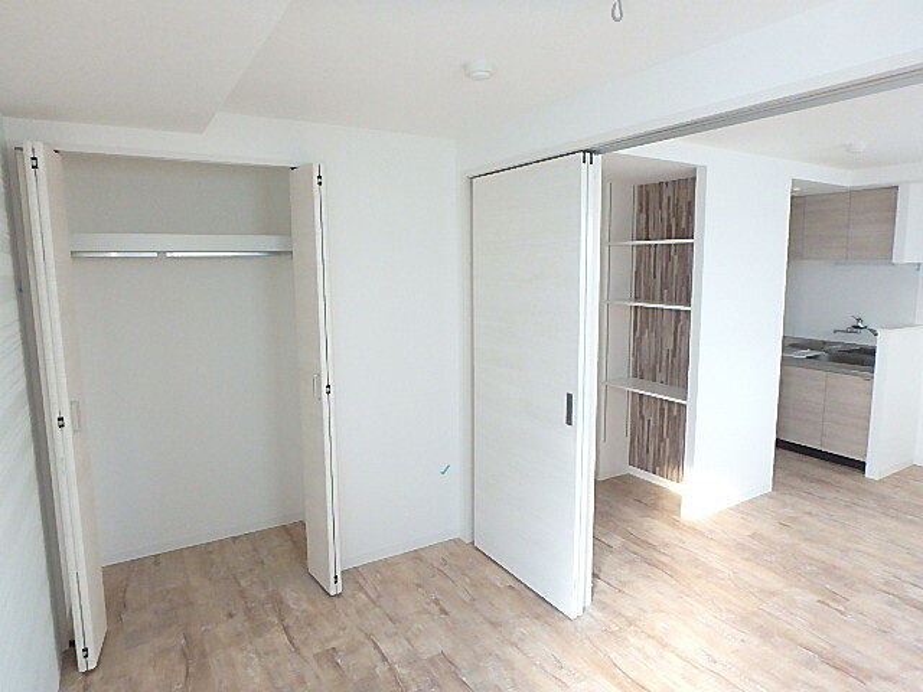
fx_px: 560
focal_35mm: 21
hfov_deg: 79.0
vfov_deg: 63.4
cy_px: 346
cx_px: 462
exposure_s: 1/20
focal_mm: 3.7
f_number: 3.5
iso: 800
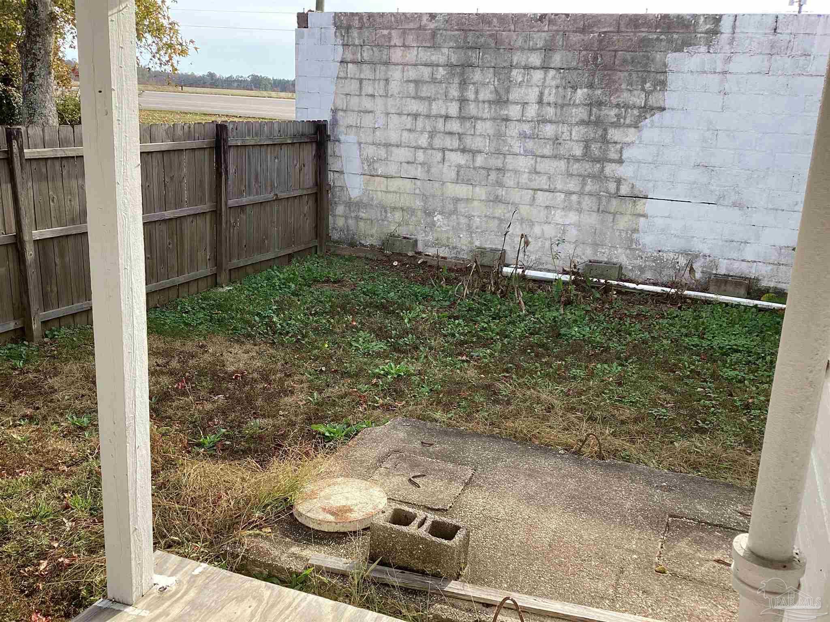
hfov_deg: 58.4
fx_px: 743
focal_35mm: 31
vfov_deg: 45.4
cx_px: 415
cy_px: 311
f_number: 2.4
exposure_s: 1/233
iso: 25
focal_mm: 3.3
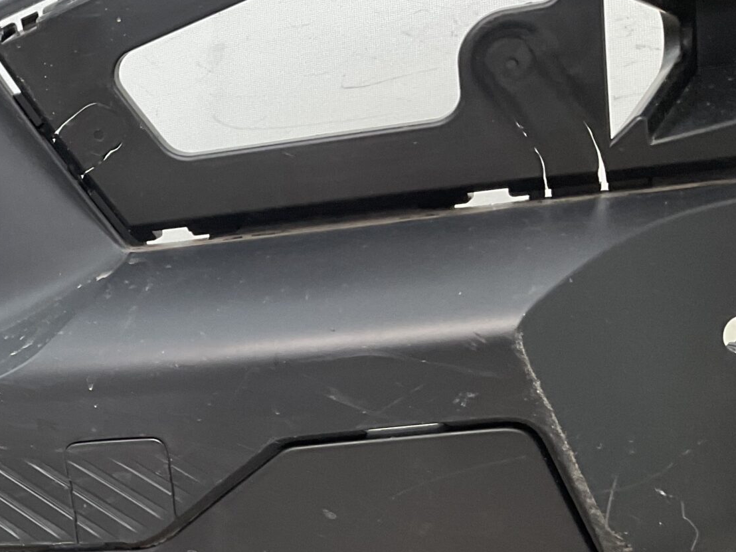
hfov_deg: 26.3
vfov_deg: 21.5
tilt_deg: -7.0
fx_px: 1425
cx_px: -114
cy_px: 484
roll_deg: +5.5
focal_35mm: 67
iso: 40
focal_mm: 3
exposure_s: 1/120
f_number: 1.8
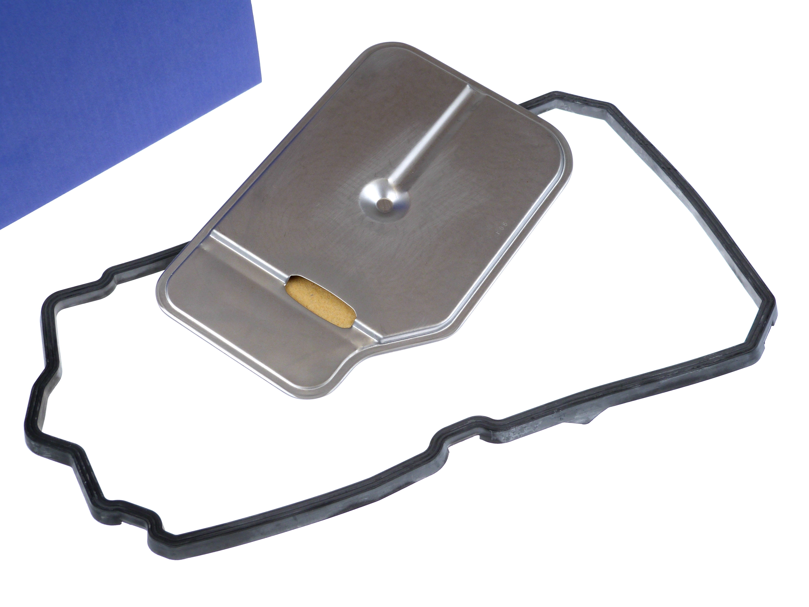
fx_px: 1169
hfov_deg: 38.2
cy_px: 304
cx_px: 404
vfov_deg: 29.1
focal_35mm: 50
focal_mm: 9
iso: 100
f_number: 3.2
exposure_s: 1/100
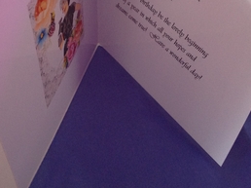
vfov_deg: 23.6
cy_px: 39
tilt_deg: -50.9
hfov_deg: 31.6
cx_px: 96
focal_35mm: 61
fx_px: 442
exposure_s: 1/15
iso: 125
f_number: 2.4
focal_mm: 4.28
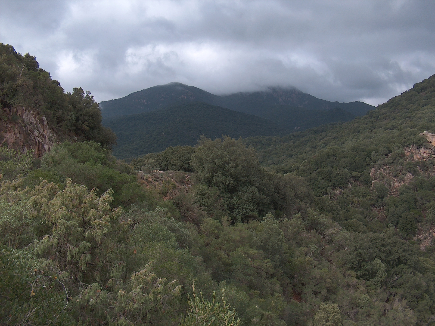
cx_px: 218
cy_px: 163
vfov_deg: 38.6
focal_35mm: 37
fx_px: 465
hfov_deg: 50.2
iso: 100
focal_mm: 7.6
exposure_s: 1/532
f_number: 4
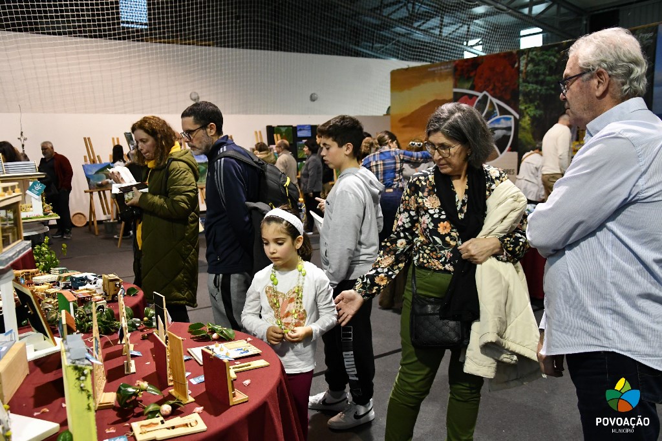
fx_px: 607
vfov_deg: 39.9
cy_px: 220
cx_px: 331
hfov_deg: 57.2
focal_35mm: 33
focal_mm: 22
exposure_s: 1/125
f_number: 3.8
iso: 3200
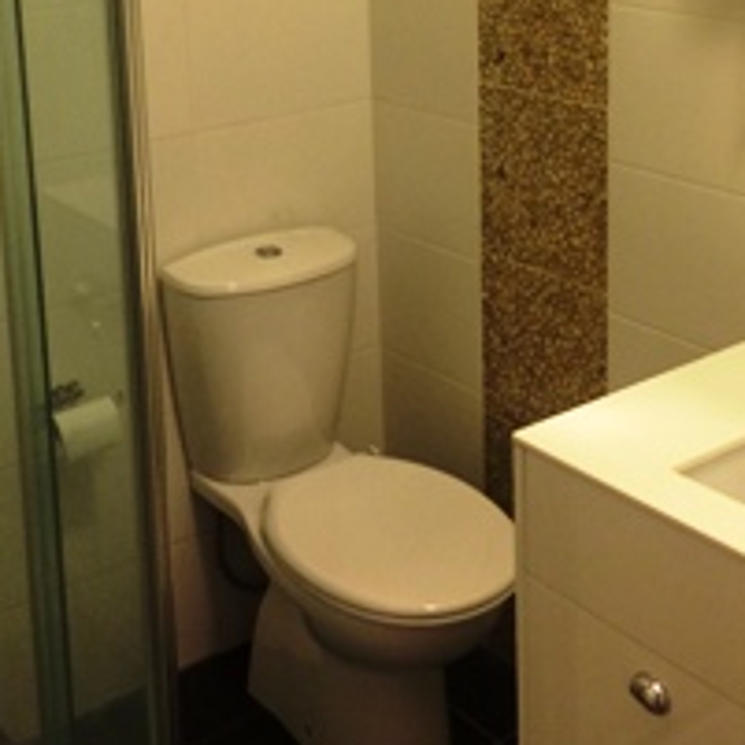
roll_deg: +2.5
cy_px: 85
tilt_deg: -11.6
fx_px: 1388
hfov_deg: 30.0
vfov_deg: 28.9
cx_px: 385
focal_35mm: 57
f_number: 2.2
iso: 160
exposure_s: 1/33
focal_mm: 4.15
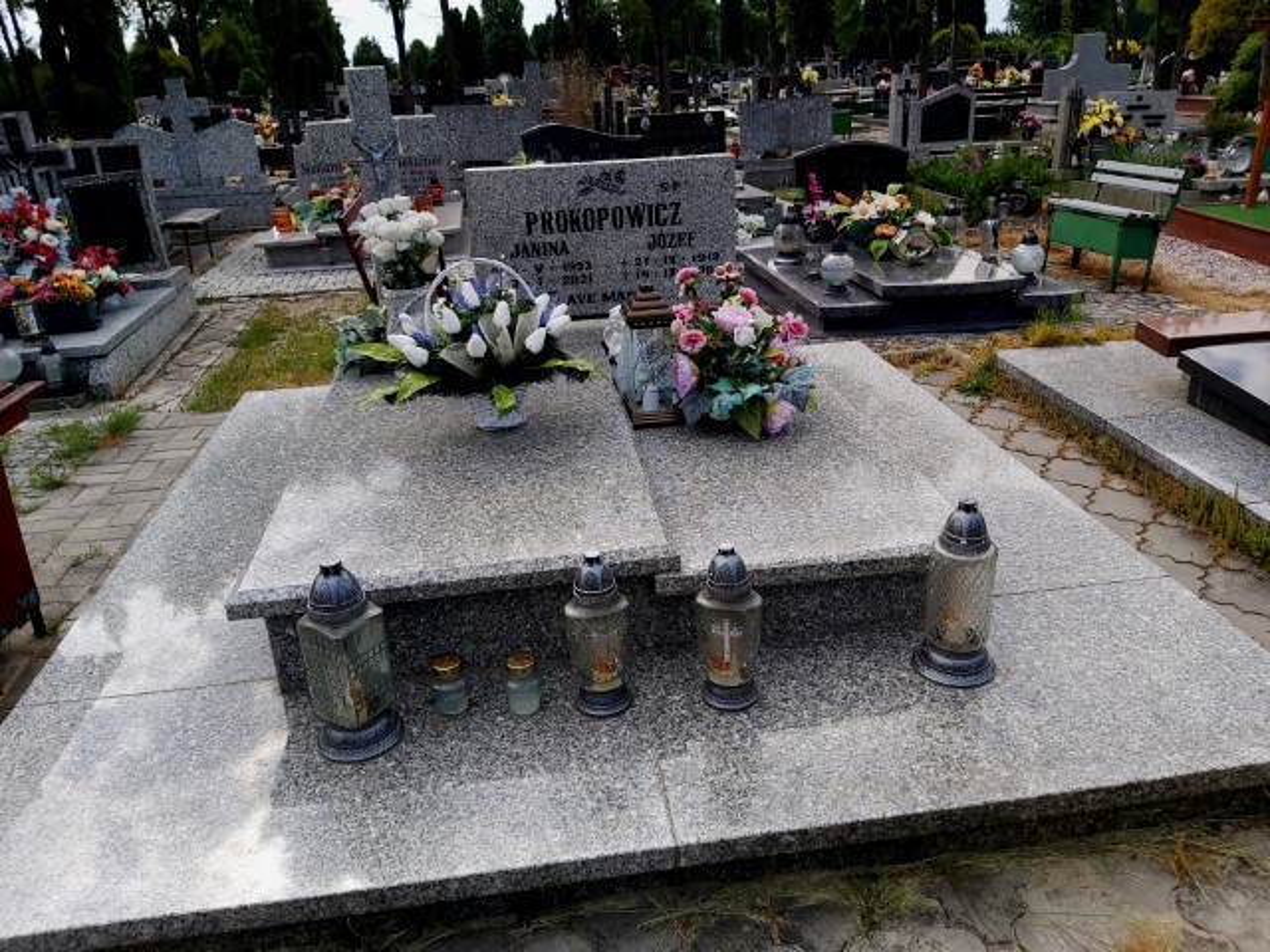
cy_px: 476
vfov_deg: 53.1
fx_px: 954
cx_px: 635
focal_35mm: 26
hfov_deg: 67.3
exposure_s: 1/1374
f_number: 1.7
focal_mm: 3.92
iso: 64
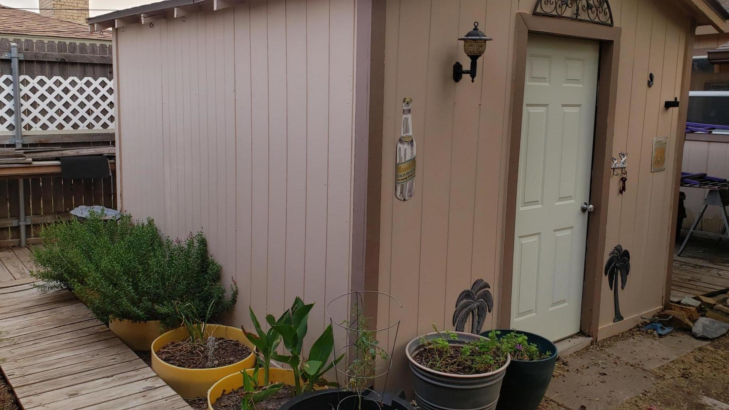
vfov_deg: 37.7
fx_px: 599
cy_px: 177
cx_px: 354
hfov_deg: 62.6
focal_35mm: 31
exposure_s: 1/50
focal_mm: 4.3
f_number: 2.4
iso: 50
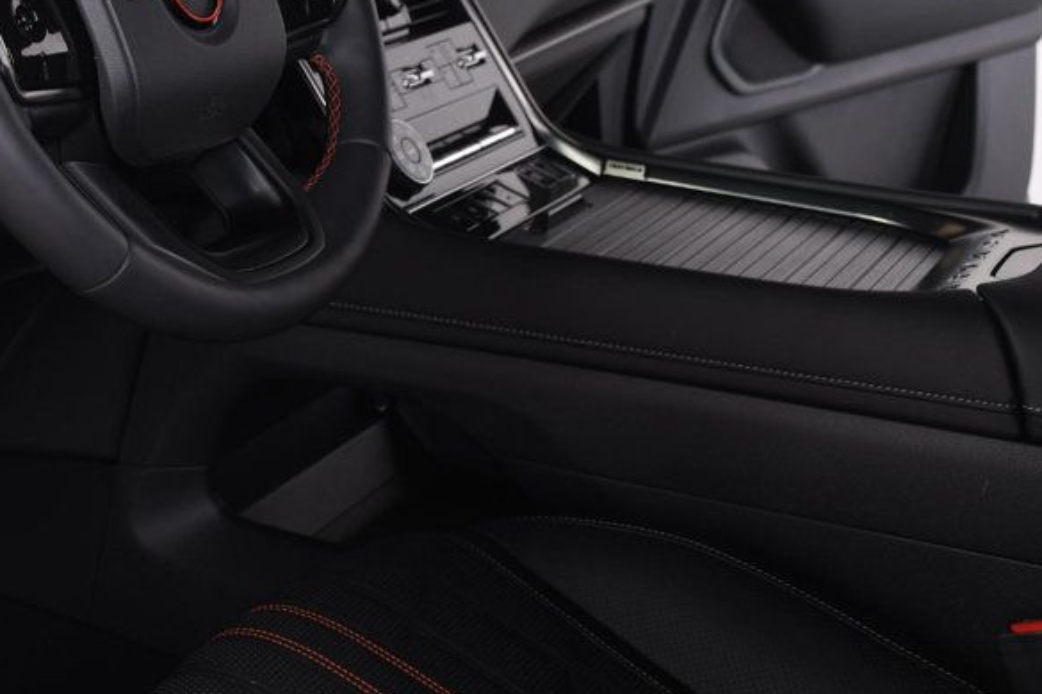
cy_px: 112
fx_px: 2026
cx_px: 194
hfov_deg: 28.2
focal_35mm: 70
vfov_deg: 19.2
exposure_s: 1/160
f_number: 5
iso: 100
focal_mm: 27
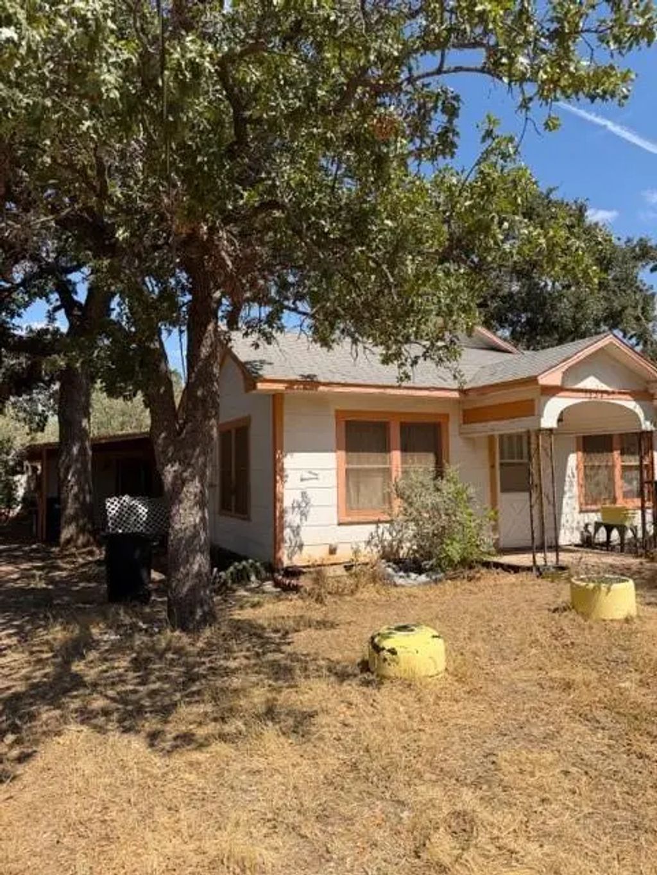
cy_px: 438
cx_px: 328
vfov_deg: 71.6
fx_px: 607
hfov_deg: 56.8
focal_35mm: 24
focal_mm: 6.76
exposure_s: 1/3953
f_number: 1.78
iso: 80
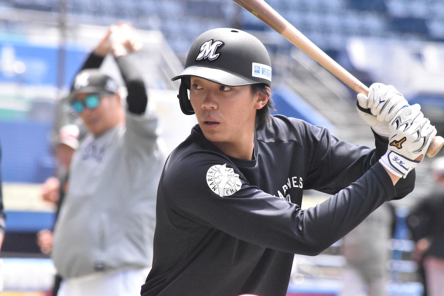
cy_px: 148
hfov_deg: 4.6
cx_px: 222
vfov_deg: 3.1
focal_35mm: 450
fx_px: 5550
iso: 10000
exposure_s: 1/4000
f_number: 10
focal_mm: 300
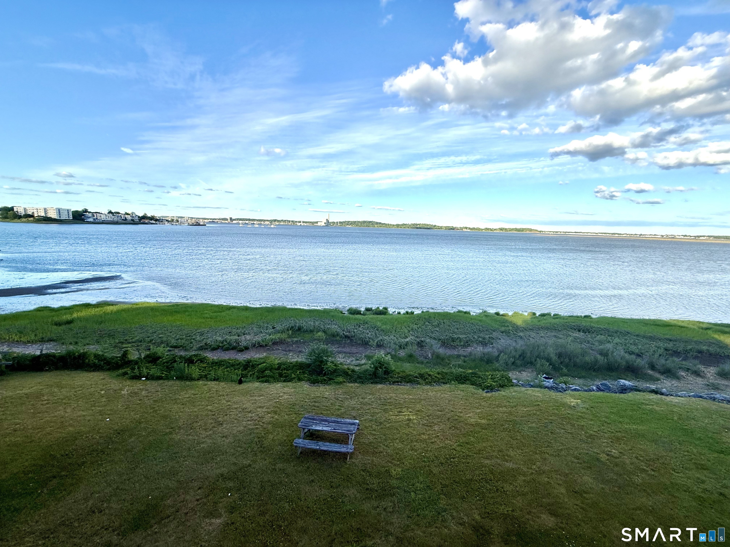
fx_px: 295
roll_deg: -1.4
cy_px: 274
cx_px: 365
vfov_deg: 85.7
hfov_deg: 102.1
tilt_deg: -11.0
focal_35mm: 14
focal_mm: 2.22
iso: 50
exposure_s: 1/1497
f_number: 2.2
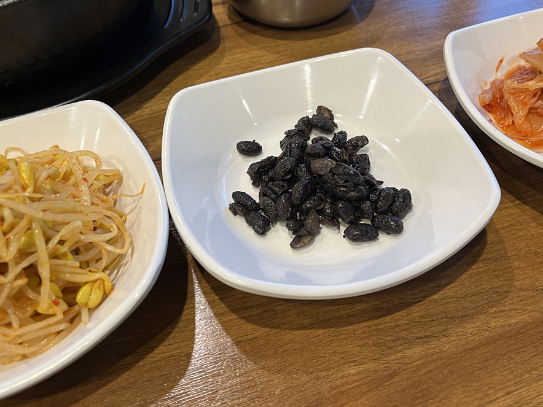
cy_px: 182
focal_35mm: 30
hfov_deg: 59.9
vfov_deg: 46.7
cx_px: 283
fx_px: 471
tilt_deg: -47.4
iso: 64
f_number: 1.6
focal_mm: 5.1
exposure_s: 1/60
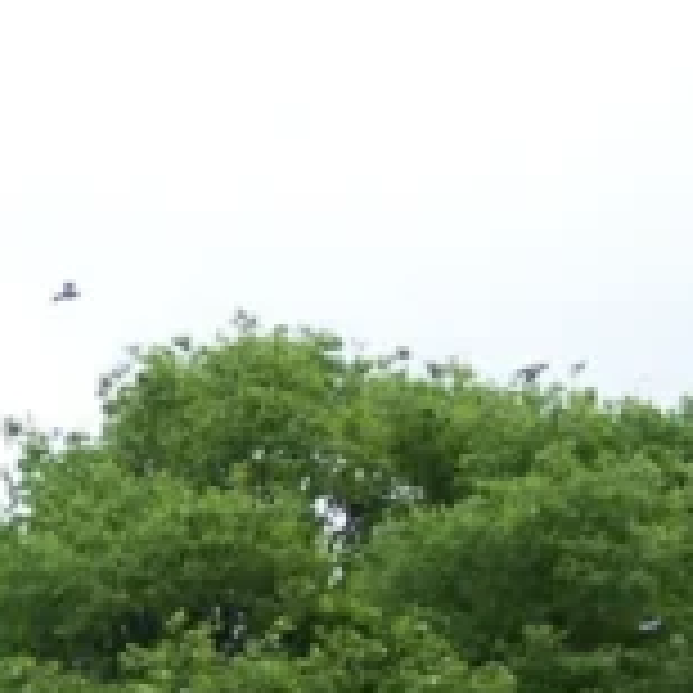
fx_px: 3782
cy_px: 644
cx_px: -14
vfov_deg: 10.4
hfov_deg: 10.4
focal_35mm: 167
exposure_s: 1/640
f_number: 2.8
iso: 80
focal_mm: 6.3
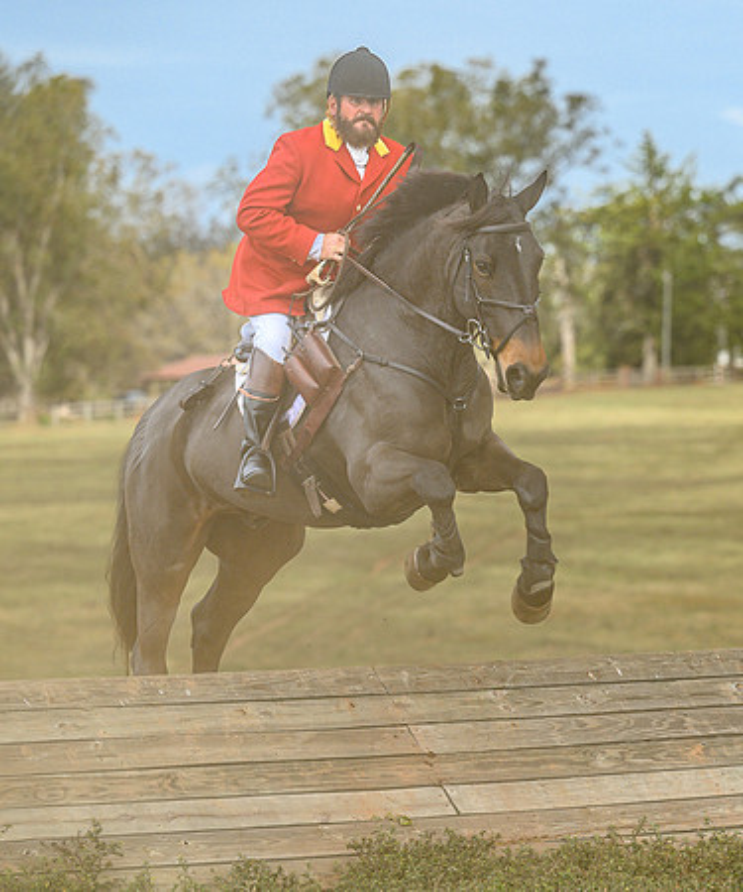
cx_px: 543
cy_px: 507
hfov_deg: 7.4
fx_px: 5762
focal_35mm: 215
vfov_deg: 8.8
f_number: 3.5
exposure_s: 1/1000
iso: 400
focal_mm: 135
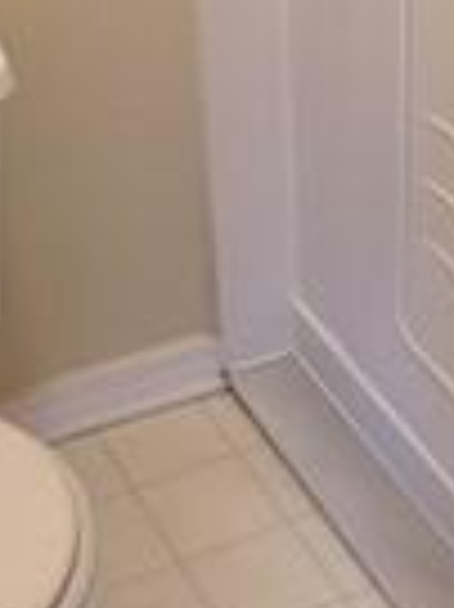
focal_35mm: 103
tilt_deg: -30.8
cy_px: 207
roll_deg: +0.9
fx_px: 1804
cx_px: 342
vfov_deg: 19.0
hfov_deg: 14.3
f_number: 2.2
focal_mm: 4.15
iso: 50
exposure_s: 1/15
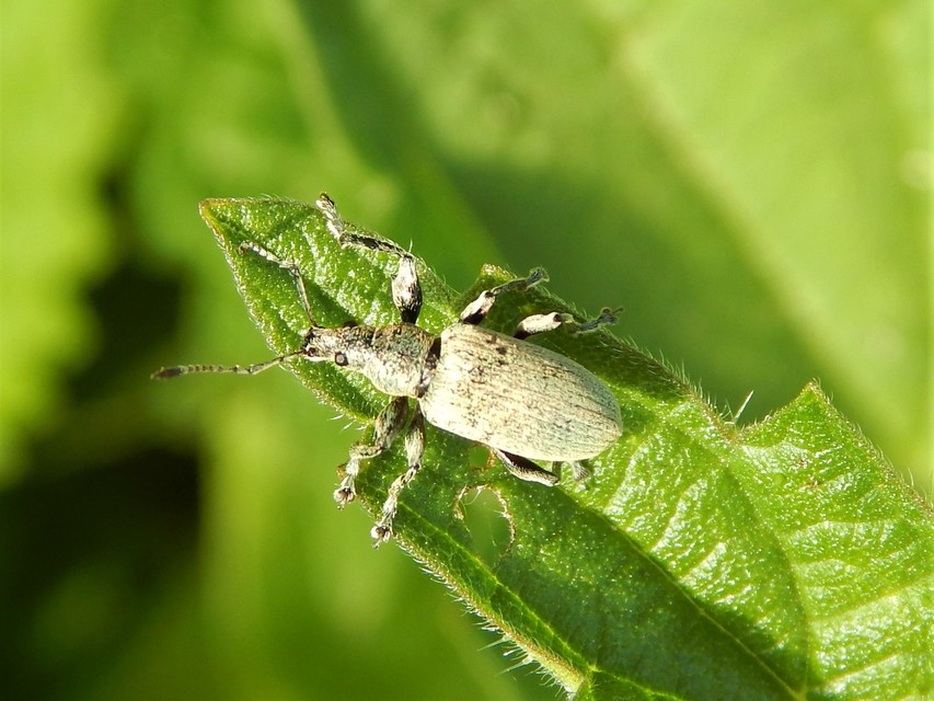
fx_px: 1862
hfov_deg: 28.2
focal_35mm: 69
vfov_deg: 21.3
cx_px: 467
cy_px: 350
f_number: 4.1
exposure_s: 1/200
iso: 125
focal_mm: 12.3
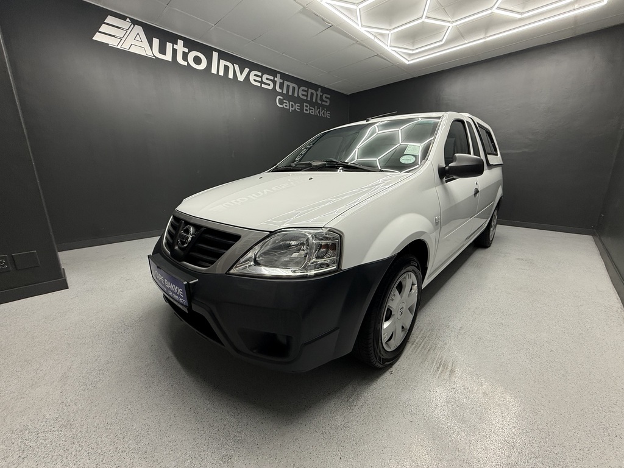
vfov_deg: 85.7
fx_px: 252
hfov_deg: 102.1
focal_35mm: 14
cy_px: 234
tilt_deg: -14.0
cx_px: 312
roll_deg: +0.4
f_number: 2.2
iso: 100
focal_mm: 2.22
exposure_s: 1/100
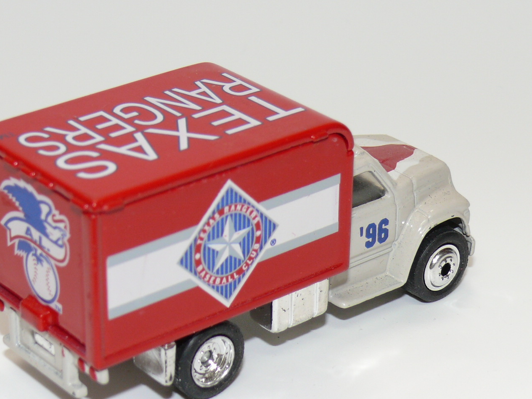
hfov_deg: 17.9
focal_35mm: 110
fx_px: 1691
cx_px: 226
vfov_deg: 13.5
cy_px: 215
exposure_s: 1/30
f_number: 4
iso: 100
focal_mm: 12.3
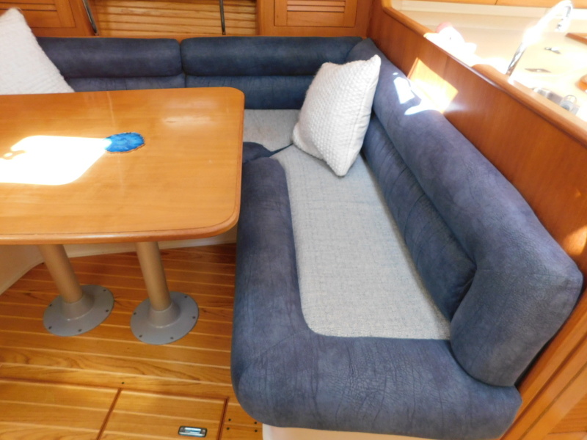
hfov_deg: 73.9
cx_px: 294
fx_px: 390
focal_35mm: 23
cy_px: 220
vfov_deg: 58.9
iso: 320
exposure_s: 1/30
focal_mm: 4
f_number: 3
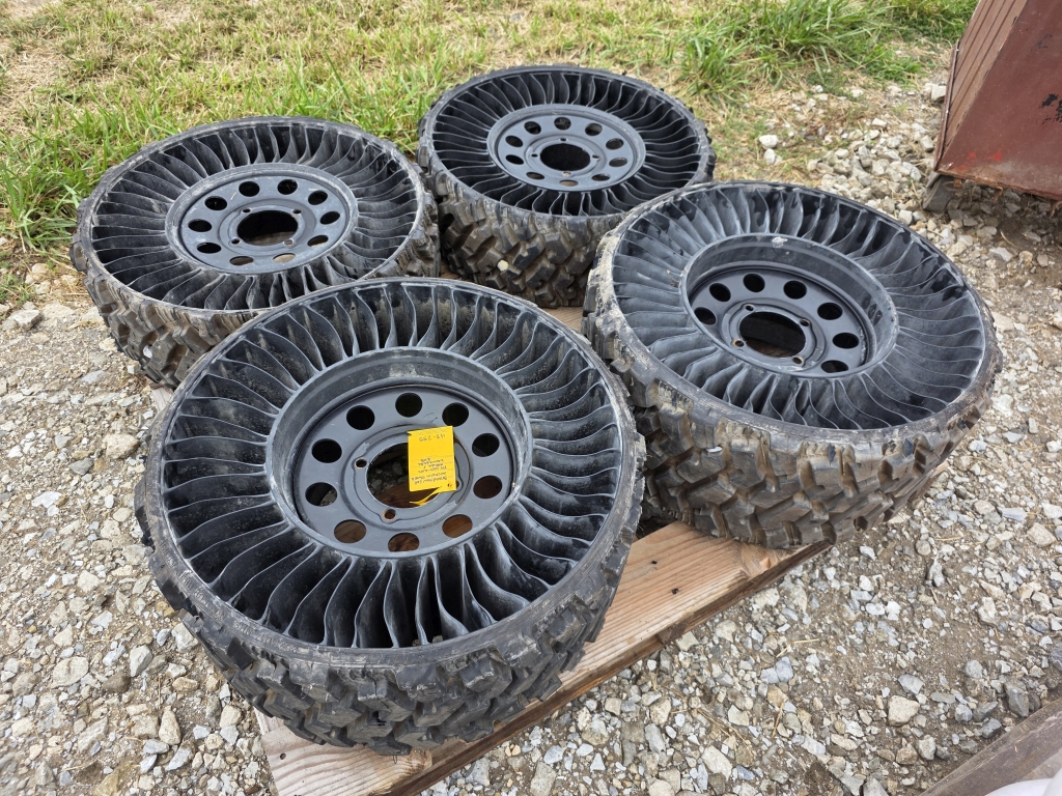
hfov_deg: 73.9
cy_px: 398
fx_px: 706
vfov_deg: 58.9
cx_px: 531
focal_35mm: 23
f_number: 1.7
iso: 50
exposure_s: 1/359
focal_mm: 6.3
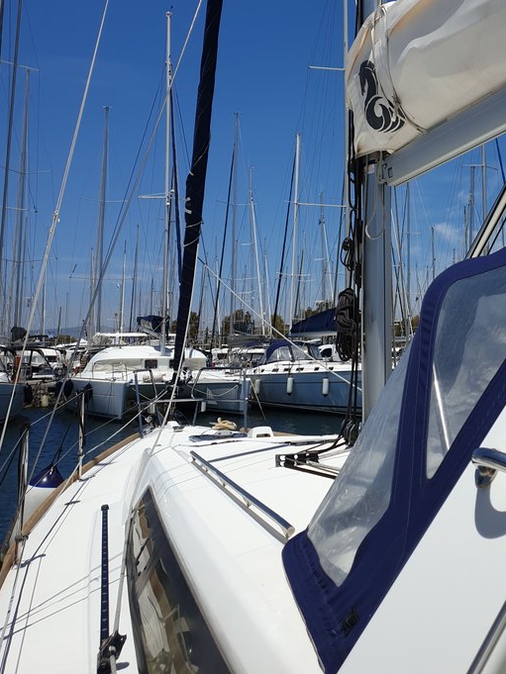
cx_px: 390
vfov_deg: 44.2
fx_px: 818
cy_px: 229
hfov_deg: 33.6
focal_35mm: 42
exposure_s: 1/7519
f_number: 2.4
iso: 50
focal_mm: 4.3
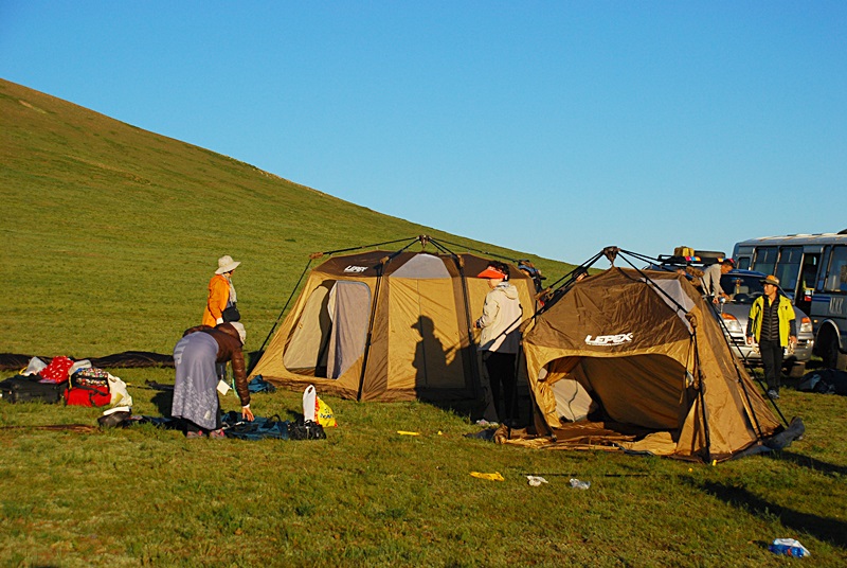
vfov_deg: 20.7
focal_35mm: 66
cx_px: 424
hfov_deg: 30.5
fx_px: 1555
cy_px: 284
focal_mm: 44
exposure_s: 1/1600
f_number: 6.3
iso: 400
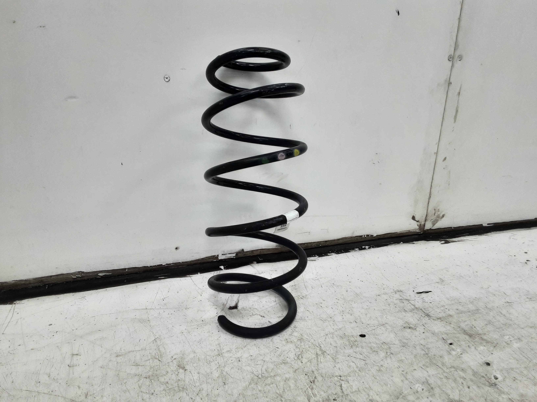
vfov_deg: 51.4
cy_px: 201
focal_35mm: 27
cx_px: 268
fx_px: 419
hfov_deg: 65.3
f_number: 1.9
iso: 50
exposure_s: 1/50
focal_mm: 2.91
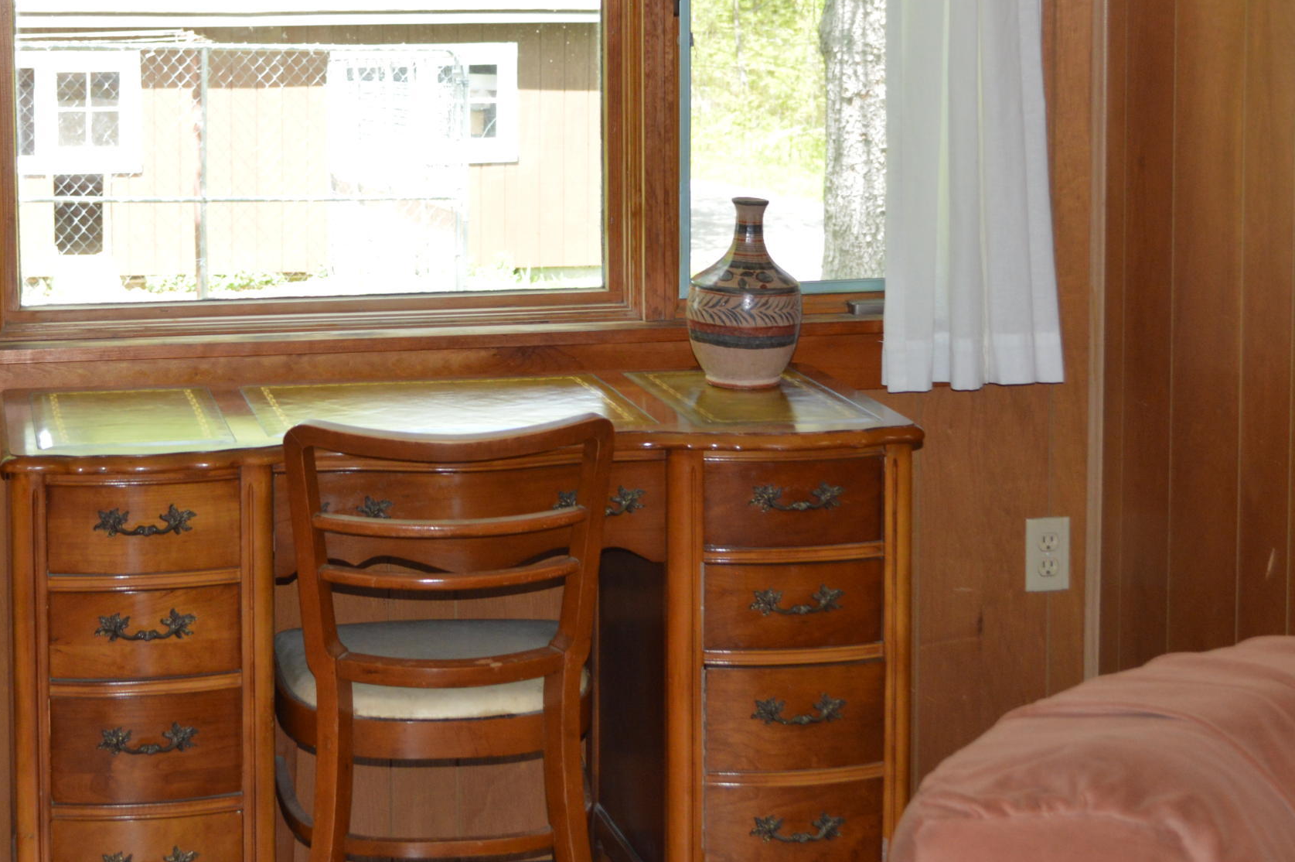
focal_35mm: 78
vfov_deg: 17.4
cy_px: 204
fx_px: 2800
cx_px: 414
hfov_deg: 25.9
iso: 400
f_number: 4.5
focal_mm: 29
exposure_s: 1/125
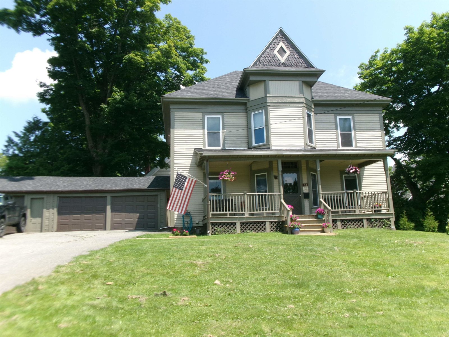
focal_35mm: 28
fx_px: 363
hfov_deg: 63.4
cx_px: 224
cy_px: 168
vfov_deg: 49.7
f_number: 10.8
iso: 100
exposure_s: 1/56
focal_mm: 5.1
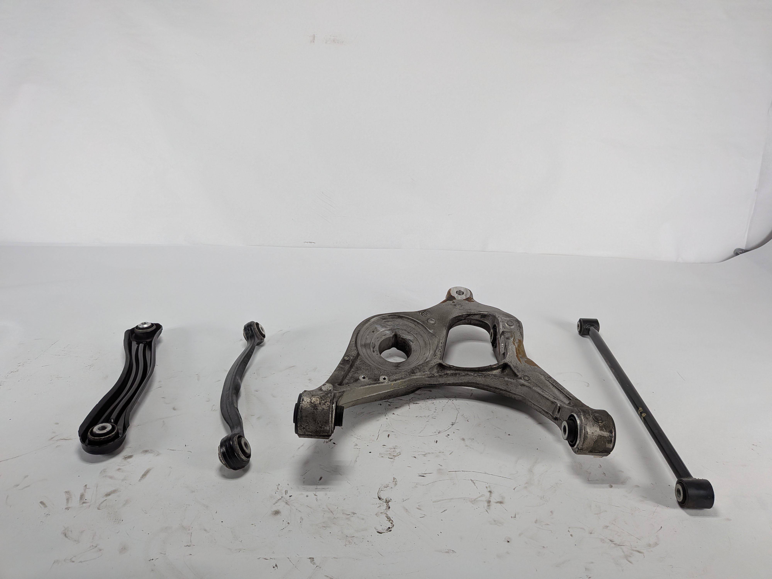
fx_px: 535
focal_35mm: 24
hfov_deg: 71.6
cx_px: 386
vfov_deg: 56.8
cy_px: 290
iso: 48
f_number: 1.7
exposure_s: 1/713
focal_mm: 4.53
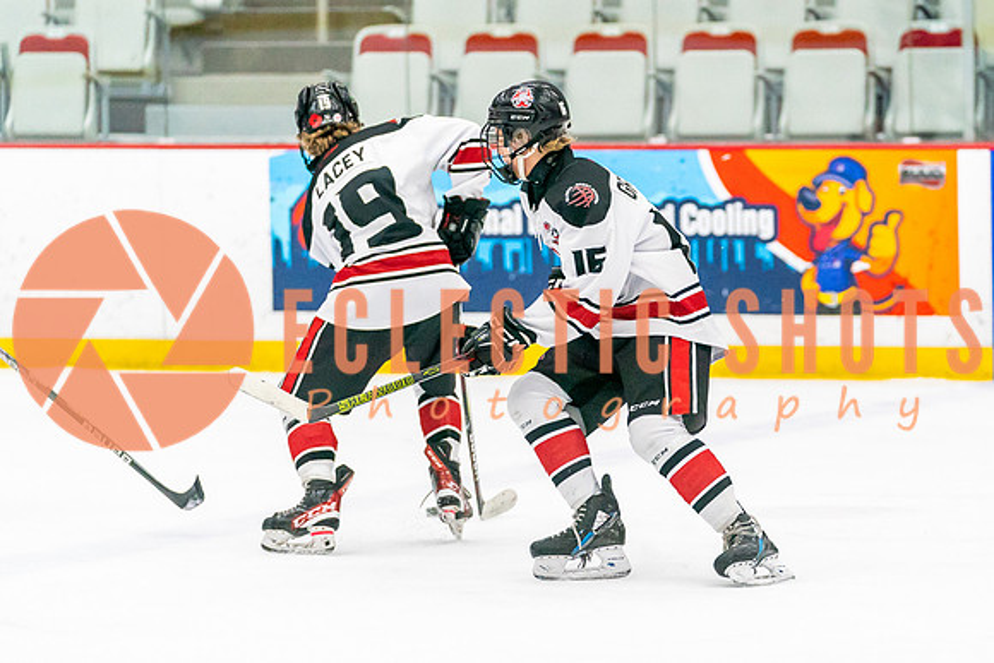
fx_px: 6796
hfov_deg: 8.4
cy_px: 409
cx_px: 613
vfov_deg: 5.6
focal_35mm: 246
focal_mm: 151
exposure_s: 1/1250
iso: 3200
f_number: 2.8
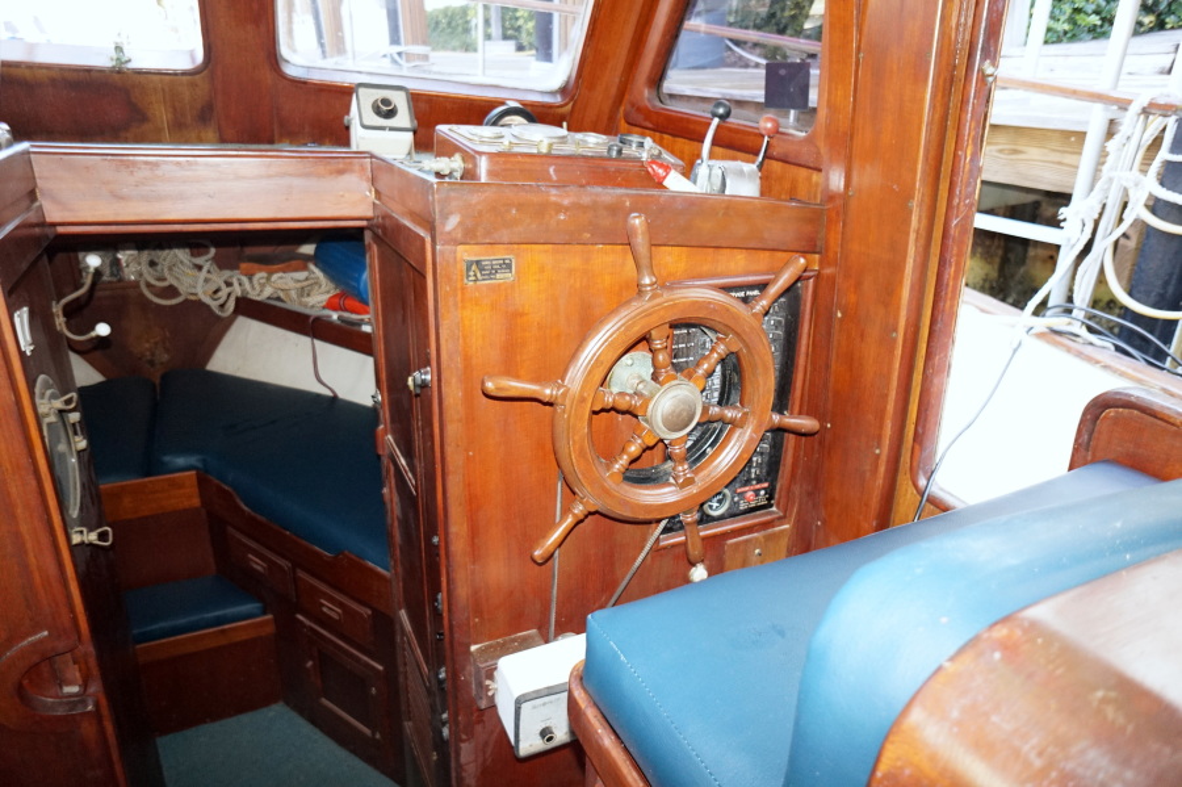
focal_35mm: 24
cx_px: 591
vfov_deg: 53.1
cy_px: 394
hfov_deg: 73.8
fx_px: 788
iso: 1250
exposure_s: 1/160
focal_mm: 16
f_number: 2.8
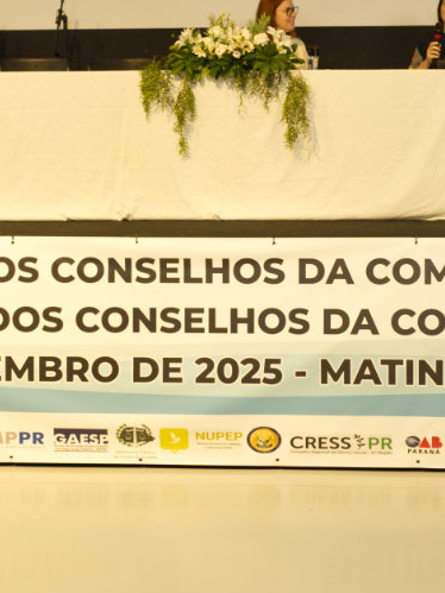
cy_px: 211
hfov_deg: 18.1
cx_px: 325
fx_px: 1389
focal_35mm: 81
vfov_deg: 24.0
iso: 2000
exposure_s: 1/80
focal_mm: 35
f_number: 2.8
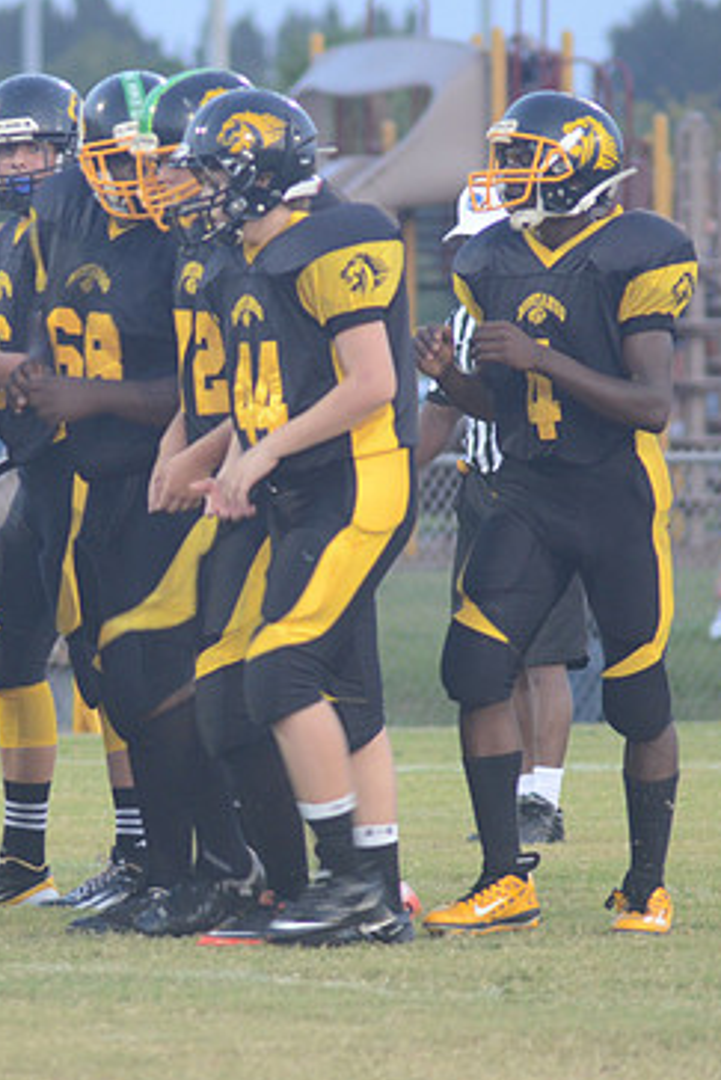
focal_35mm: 548
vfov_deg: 3.8
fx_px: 16446
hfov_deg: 2.5
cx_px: 36
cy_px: 555
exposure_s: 1/50
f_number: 5.6
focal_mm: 230
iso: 1000
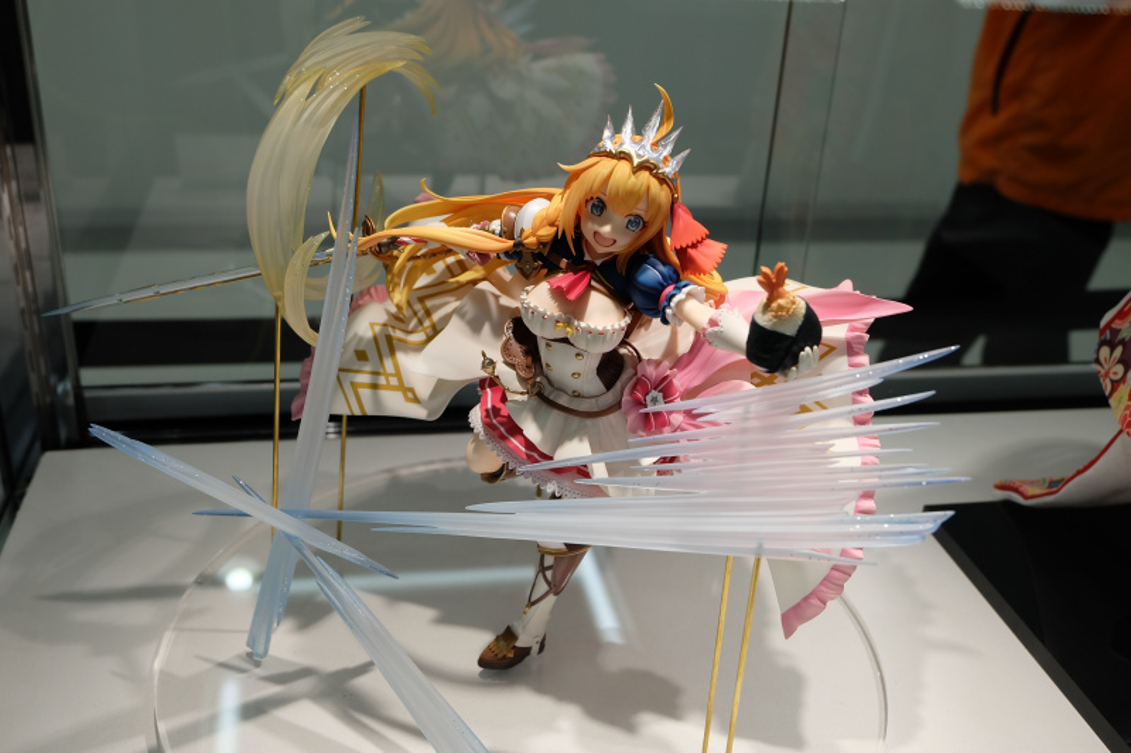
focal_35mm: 36
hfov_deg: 53.1
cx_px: 566
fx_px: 1131
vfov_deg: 36.9
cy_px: 376
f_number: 5
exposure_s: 1/160
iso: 400
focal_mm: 24.3
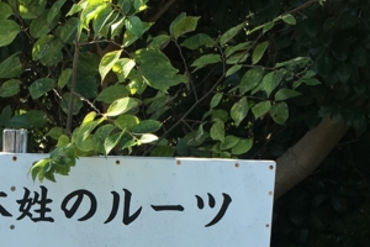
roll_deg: +4.4
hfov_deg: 19.3
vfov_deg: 12.9
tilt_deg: -7.9
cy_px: 320
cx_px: 14
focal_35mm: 103
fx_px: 1059
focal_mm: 4.15
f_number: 2.2
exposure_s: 1/541
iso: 25
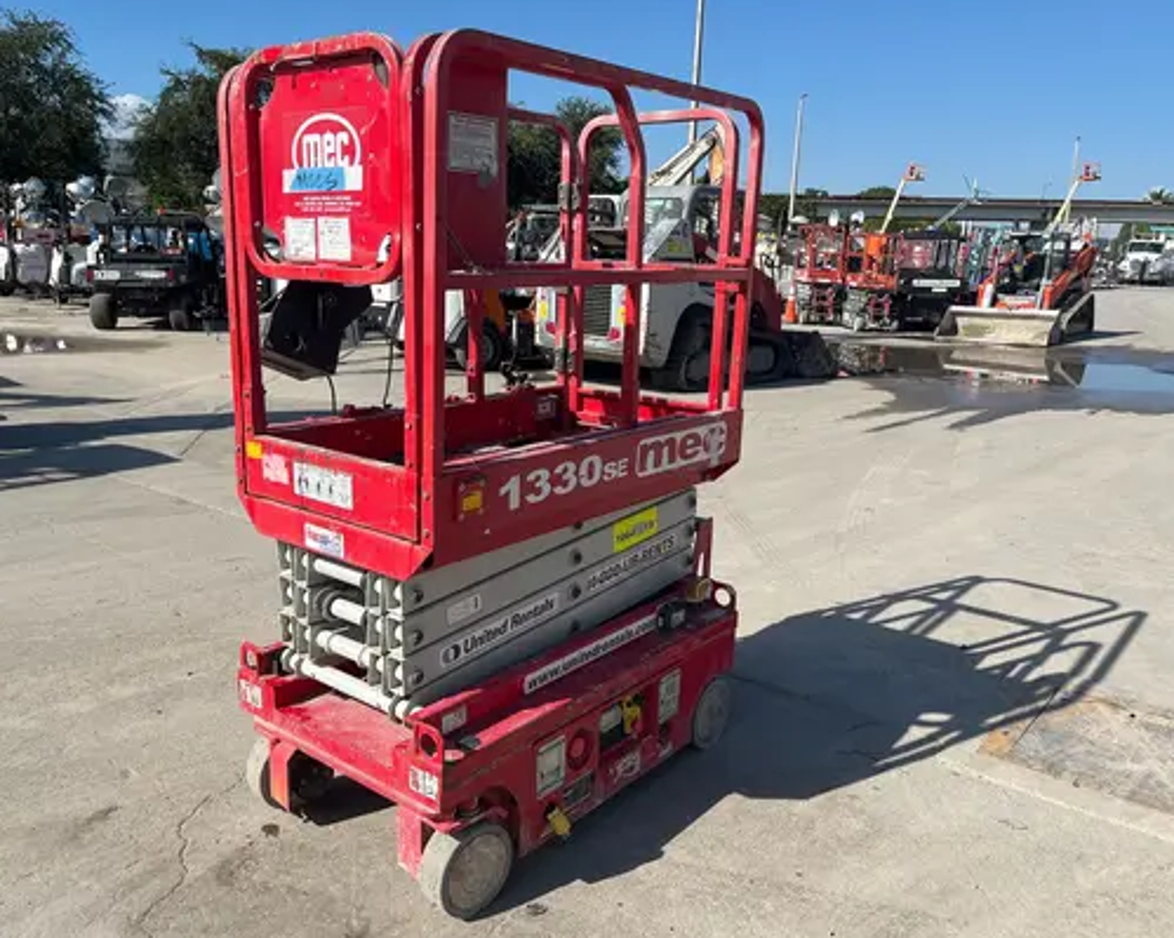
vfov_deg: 51.5
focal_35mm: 28
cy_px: 474
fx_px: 973
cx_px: 543
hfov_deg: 62.1
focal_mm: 5.1
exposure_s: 1/3876
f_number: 1.6
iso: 50
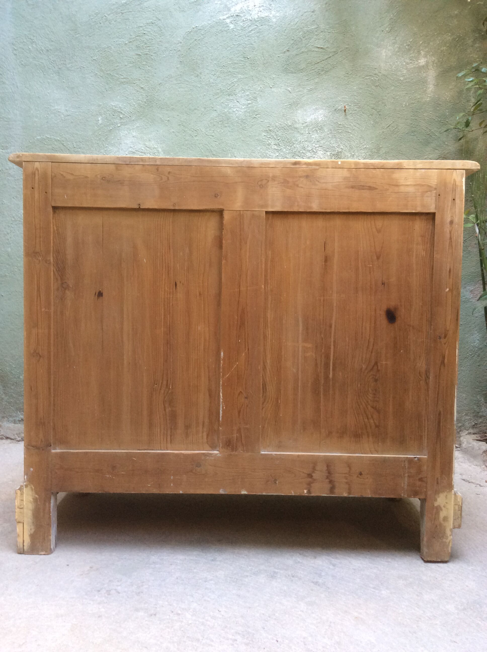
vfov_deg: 56.9
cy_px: 326
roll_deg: -0.8
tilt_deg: -4.7
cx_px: 244
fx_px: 602
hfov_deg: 44.1
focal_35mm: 32
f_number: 2.4
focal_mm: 3.3
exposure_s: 1/25
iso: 80
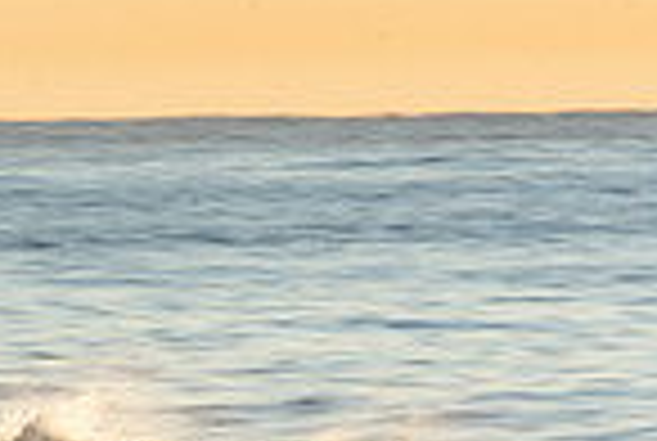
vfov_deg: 1.2
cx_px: -81
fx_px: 21762
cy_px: 556
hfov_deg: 1.7
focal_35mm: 1190
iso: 100
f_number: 22
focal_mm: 200
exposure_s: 1/25
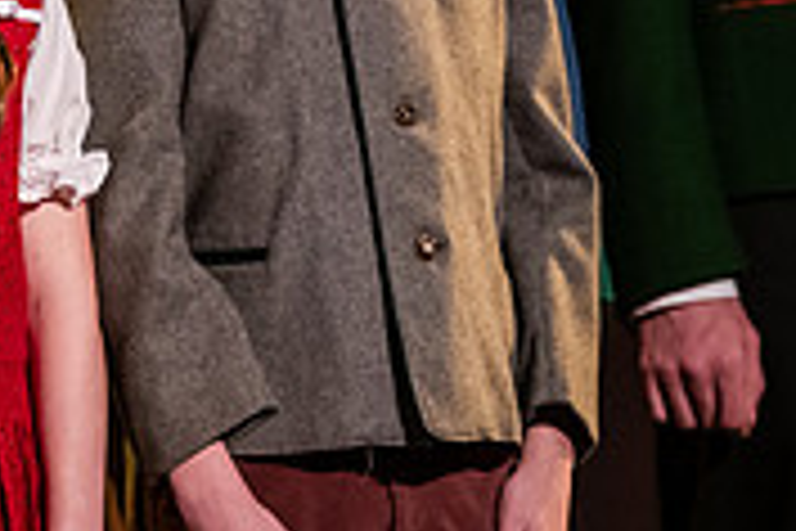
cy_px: -142
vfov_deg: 2.4
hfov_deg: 3.6
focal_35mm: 573
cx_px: -121
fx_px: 12669
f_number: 3.2
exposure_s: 1/250
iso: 4000
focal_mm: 175
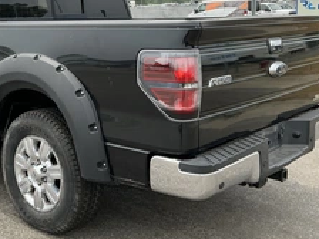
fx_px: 461
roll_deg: +0.8
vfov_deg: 28.9
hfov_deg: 37.4
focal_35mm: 50
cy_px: 74
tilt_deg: -4.4
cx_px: 87
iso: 25
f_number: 1.8
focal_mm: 3
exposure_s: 1/1451
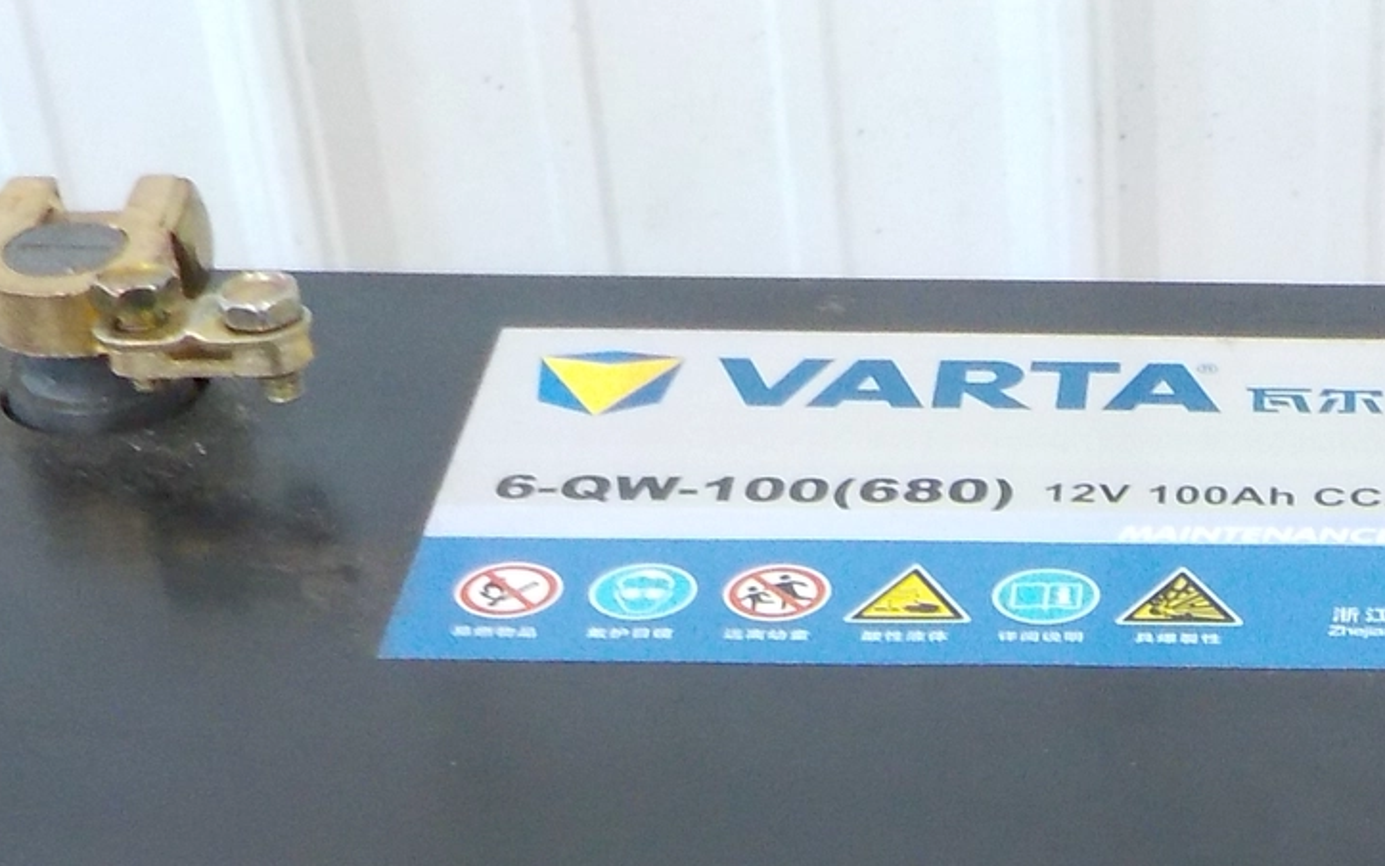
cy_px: 1406
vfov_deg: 13.7
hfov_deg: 22.8
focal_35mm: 88
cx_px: 1328
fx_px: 3322
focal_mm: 4.1
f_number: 3.3
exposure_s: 1/30
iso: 250
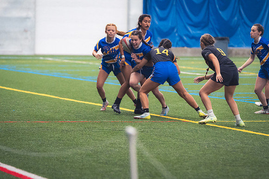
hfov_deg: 8.6
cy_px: 90
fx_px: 1792
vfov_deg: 5.7
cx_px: 134
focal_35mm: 240
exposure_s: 1/320
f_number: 2.8
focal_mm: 160
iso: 2800
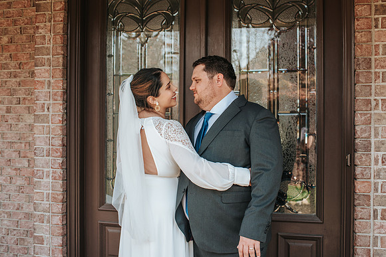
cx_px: 213
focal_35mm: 39
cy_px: 117
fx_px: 420
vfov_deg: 34.1
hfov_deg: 49.3
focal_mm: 35
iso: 500
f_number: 3.5
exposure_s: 1/500
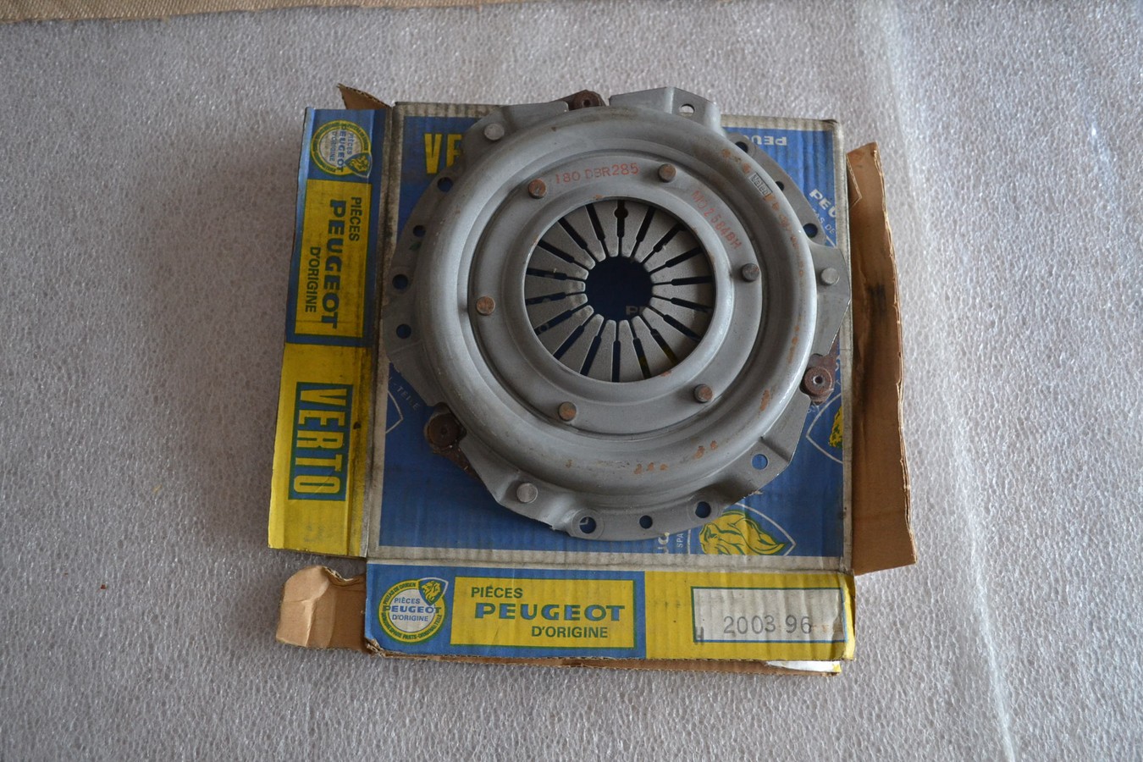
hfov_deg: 57.2
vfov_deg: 40.0
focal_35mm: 33
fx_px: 1048
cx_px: 572
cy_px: 381
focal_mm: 22
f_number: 4
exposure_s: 1/60
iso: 1400
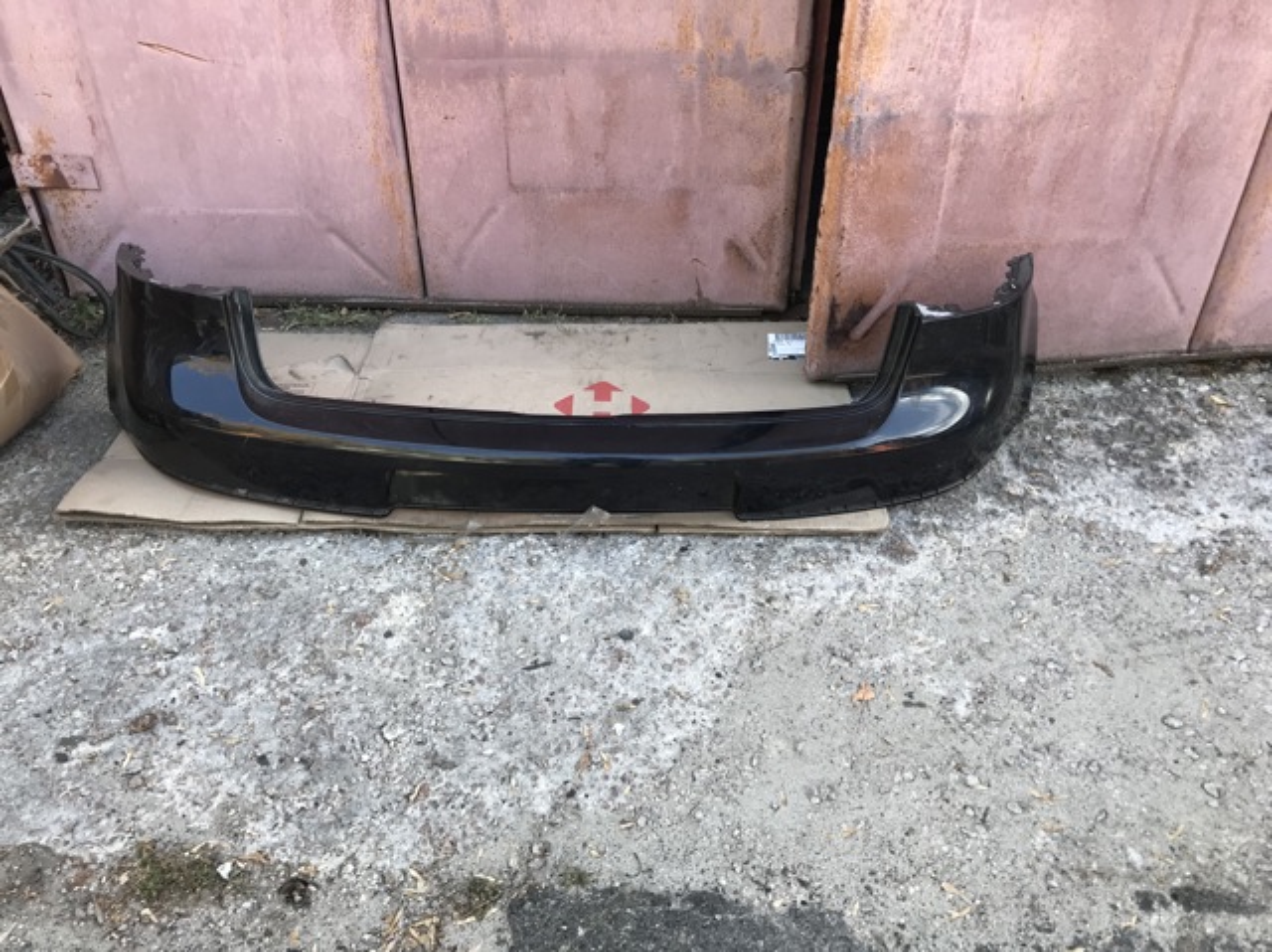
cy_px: 476
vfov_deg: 49.7
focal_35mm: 28
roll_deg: -2.5
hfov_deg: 63.5
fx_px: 1028
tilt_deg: -32.1
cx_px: 636
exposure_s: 1/100
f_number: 1.8
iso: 25
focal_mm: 3.99
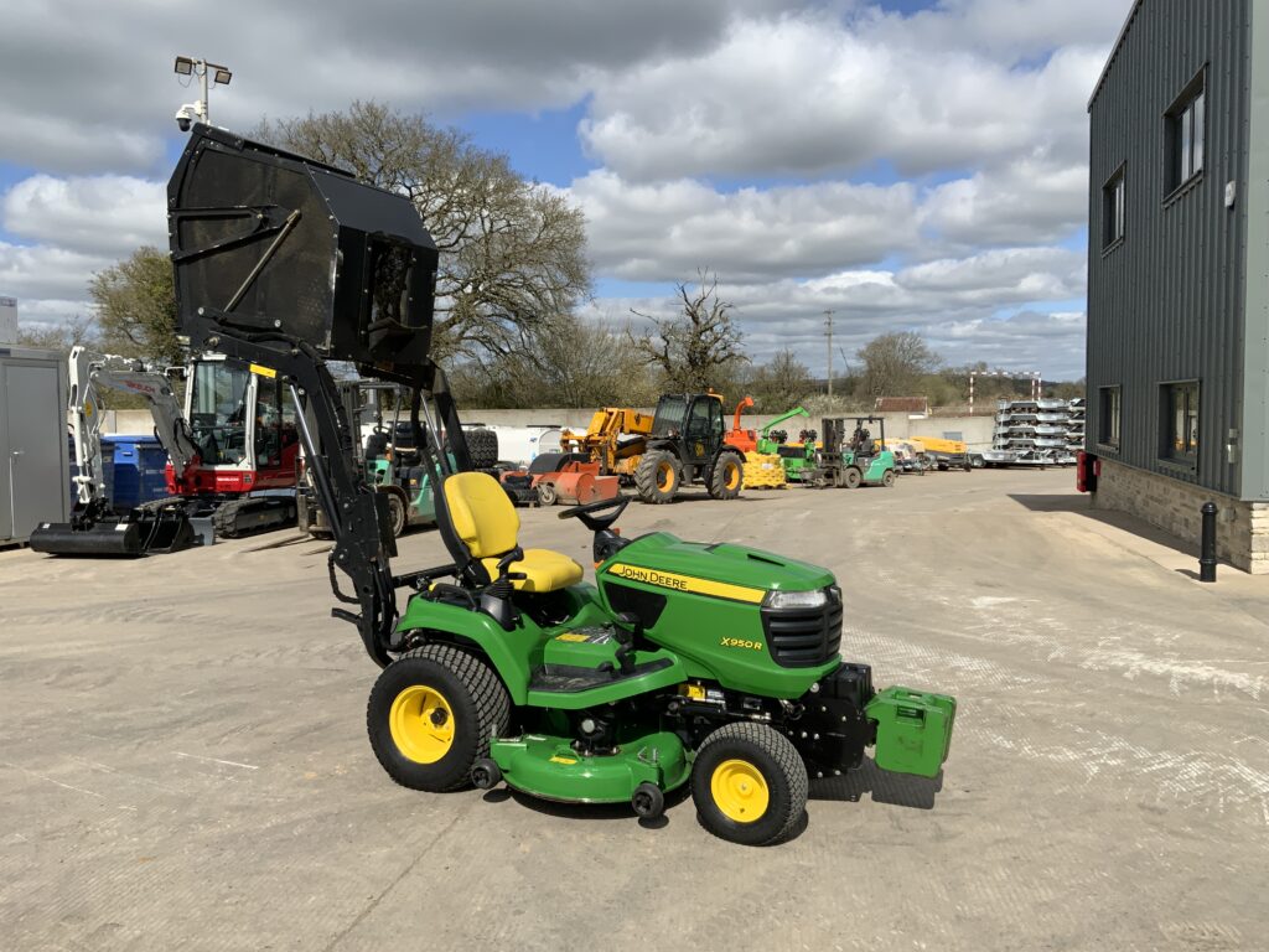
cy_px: 476
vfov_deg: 48.2
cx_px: 634
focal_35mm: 29
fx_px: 1063
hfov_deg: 61.7
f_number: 1.8
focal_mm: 3
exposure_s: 1/2959
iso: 16
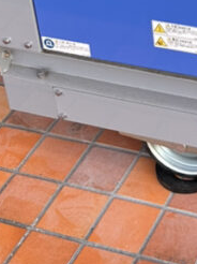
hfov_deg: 13.6
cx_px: 319
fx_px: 760
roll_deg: -1.7
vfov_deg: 17.7
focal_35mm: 100
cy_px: -127
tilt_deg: -23.3
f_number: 1.78
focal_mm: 6.86
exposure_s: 1/343
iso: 80
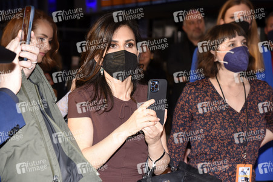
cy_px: 91
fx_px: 720
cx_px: 136
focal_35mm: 95
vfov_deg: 14.4
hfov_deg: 21.5
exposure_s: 1/80
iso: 1000
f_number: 6.3
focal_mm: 95
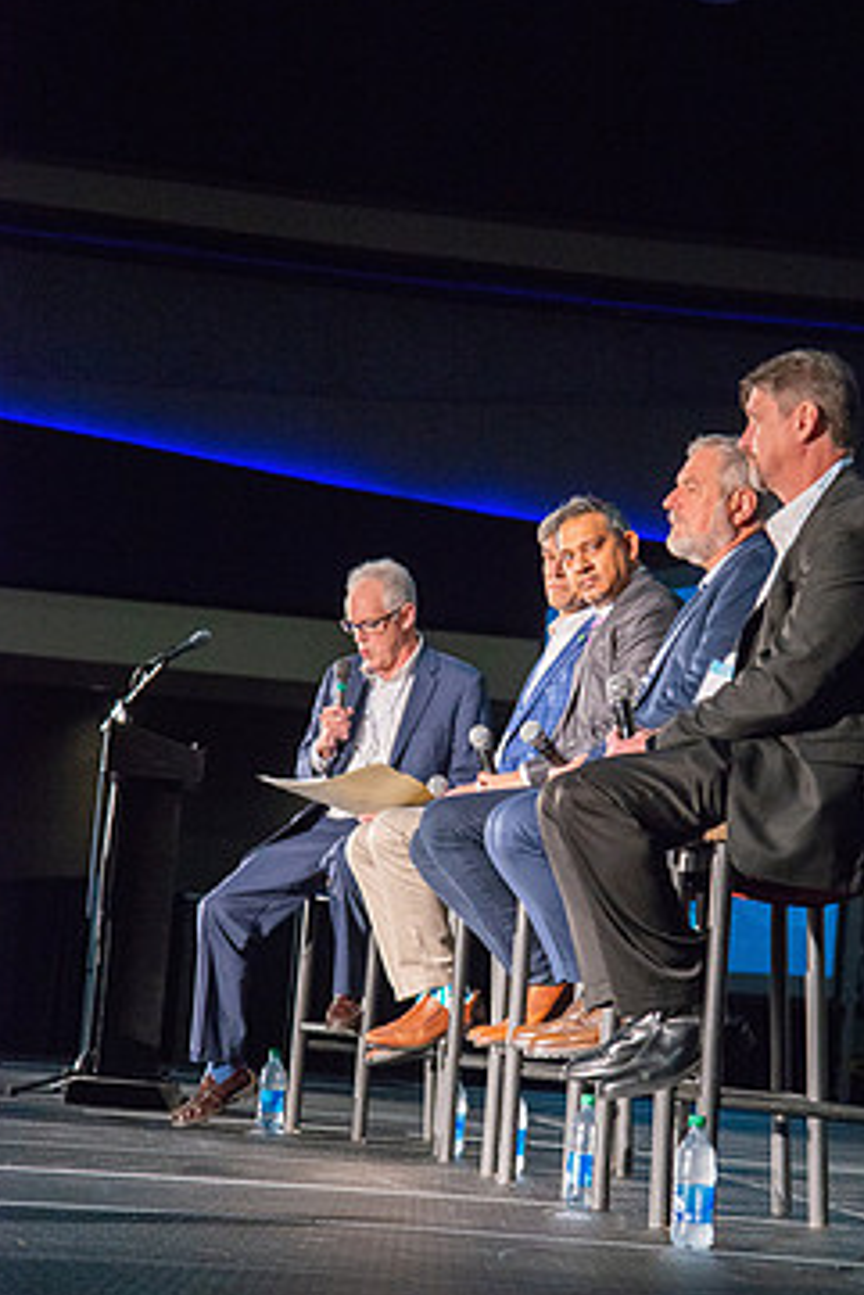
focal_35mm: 106
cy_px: 757
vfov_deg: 19.3
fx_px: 3812
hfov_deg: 12.9
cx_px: 527
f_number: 4.5
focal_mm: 85
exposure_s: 1/200
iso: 2000
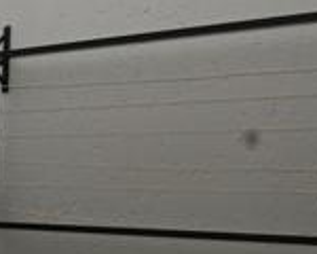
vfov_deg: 18.4
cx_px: -313
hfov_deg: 17.4
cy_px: 287
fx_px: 751
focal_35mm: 80
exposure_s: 1/200
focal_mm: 11
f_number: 9
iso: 100
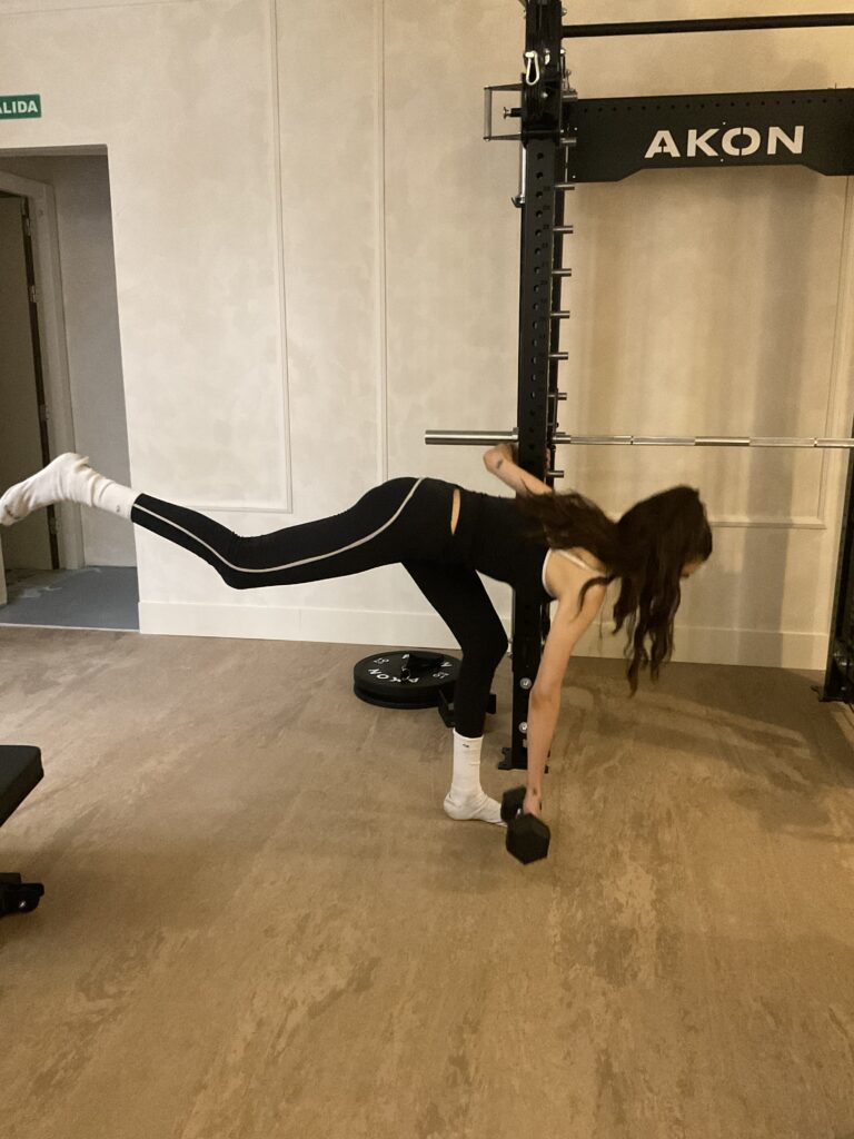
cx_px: 427
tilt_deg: -12.9
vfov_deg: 61.7
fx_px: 954
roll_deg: -0.6
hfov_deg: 48.2
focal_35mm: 29
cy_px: 570
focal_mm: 3
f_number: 1.8
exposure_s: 1/25
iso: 500
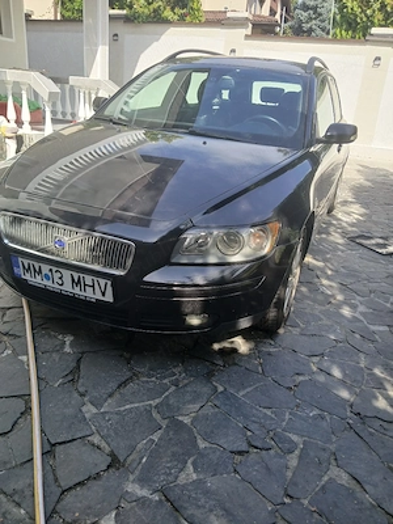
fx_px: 394
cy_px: 262
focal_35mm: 26
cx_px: 196
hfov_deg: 53.1
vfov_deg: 67.3
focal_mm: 3.98
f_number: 1.8
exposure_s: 1/159
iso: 20
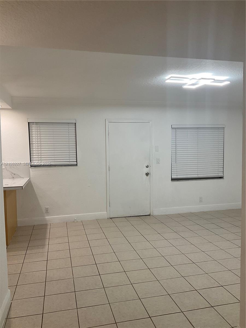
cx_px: 123
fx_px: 275
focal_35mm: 29
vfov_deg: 61.7
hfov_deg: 48.2
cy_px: 164
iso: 40
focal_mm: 3
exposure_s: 1/60
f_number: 1.8
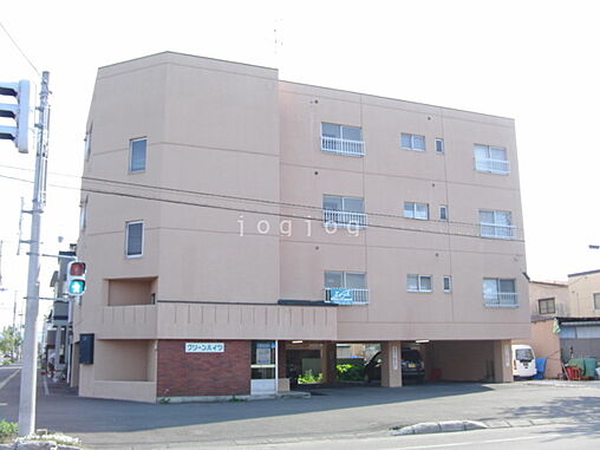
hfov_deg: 50.1
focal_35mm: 37
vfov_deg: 38.7
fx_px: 641
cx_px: 300
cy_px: 225
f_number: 3.6
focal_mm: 6.42
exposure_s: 1/320
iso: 100
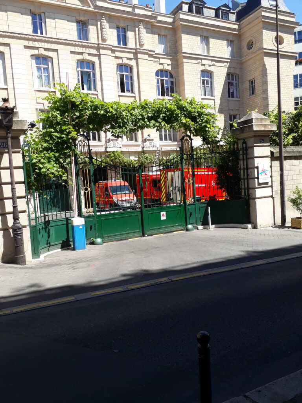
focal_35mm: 27
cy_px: 202
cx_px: 151
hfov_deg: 51.4
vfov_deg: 65.3
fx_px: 314
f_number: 1.9
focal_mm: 3.6
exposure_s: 1/657
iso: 40
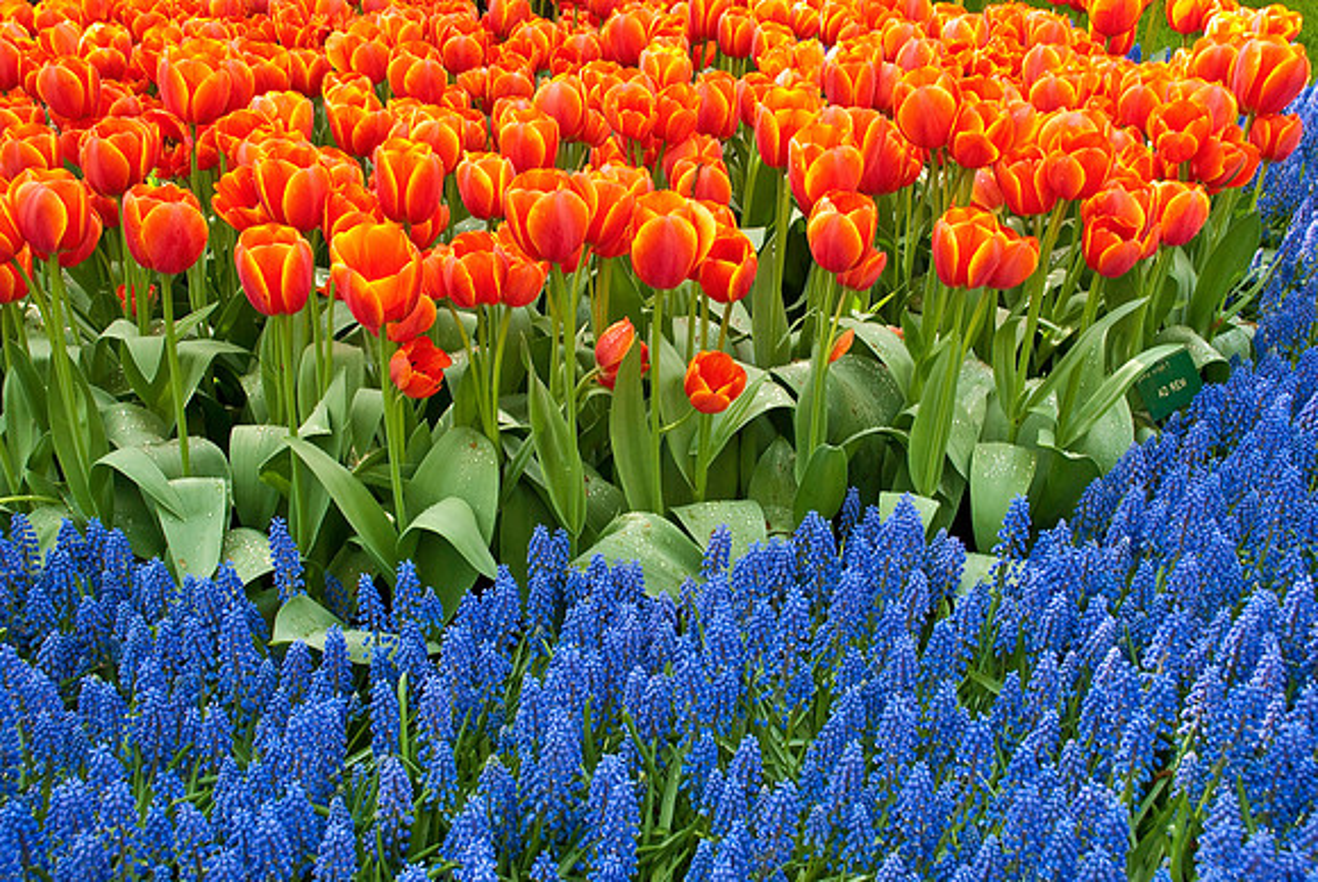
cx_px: 659
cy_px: 441
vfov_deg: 32.0
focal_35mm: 42
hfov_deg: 46.4
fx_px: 1539
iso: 400
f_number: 8
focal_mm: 28
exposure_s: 1/40
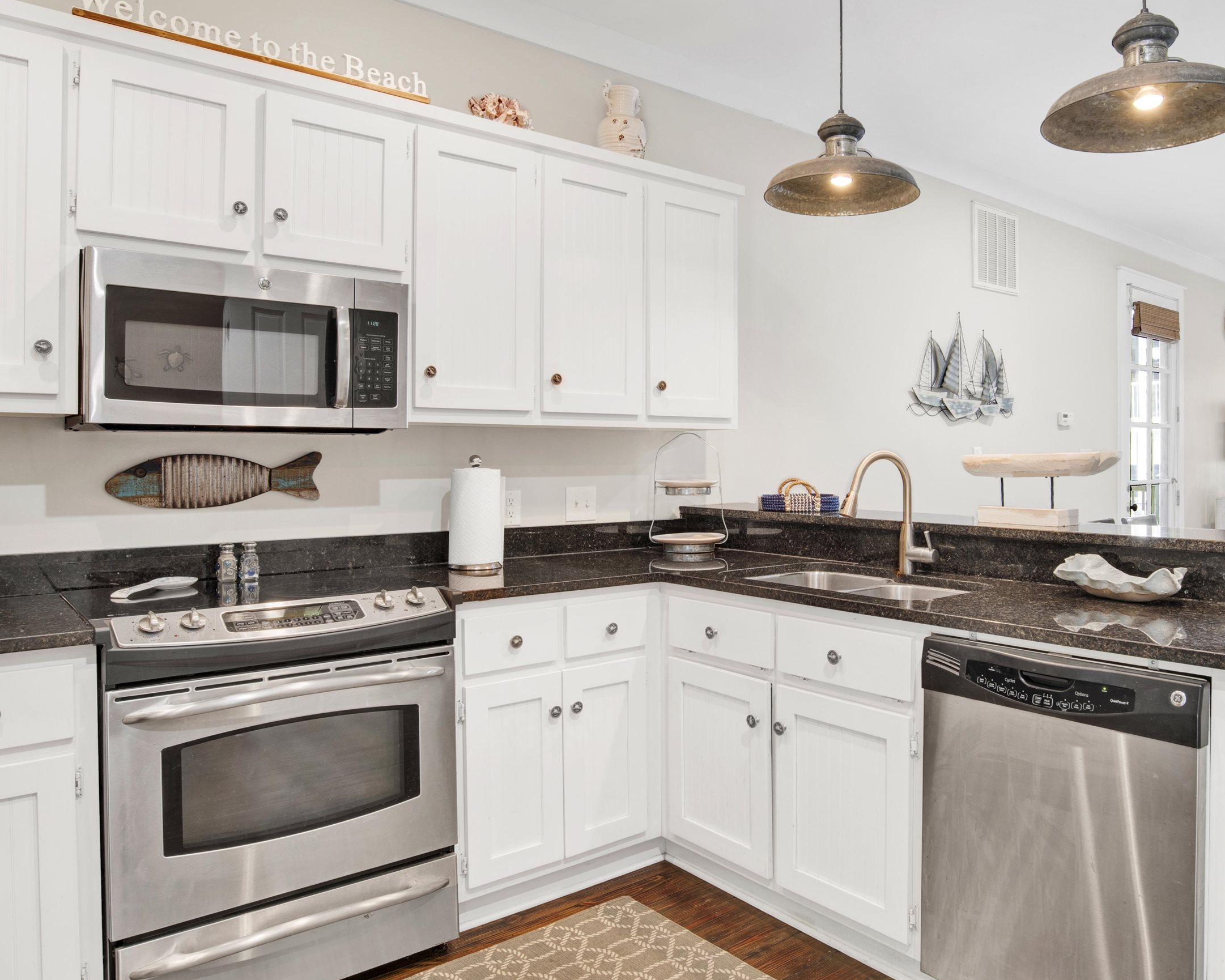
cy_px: 441
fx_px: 870
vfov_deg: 58.7
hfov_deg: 69.6
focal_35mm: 24
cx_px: 735
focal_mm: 18
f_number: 11
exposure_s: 1/2
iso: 200
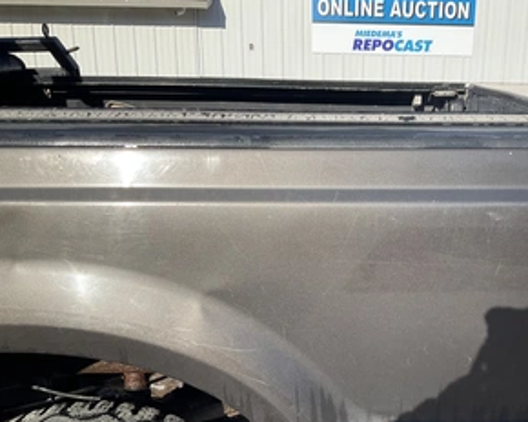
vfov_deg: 38.1
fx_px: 609
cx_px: 351
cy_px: 256
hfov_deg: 46.1
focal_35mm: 39
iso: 25
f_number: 1.8
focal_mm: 3
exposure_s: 1/1221
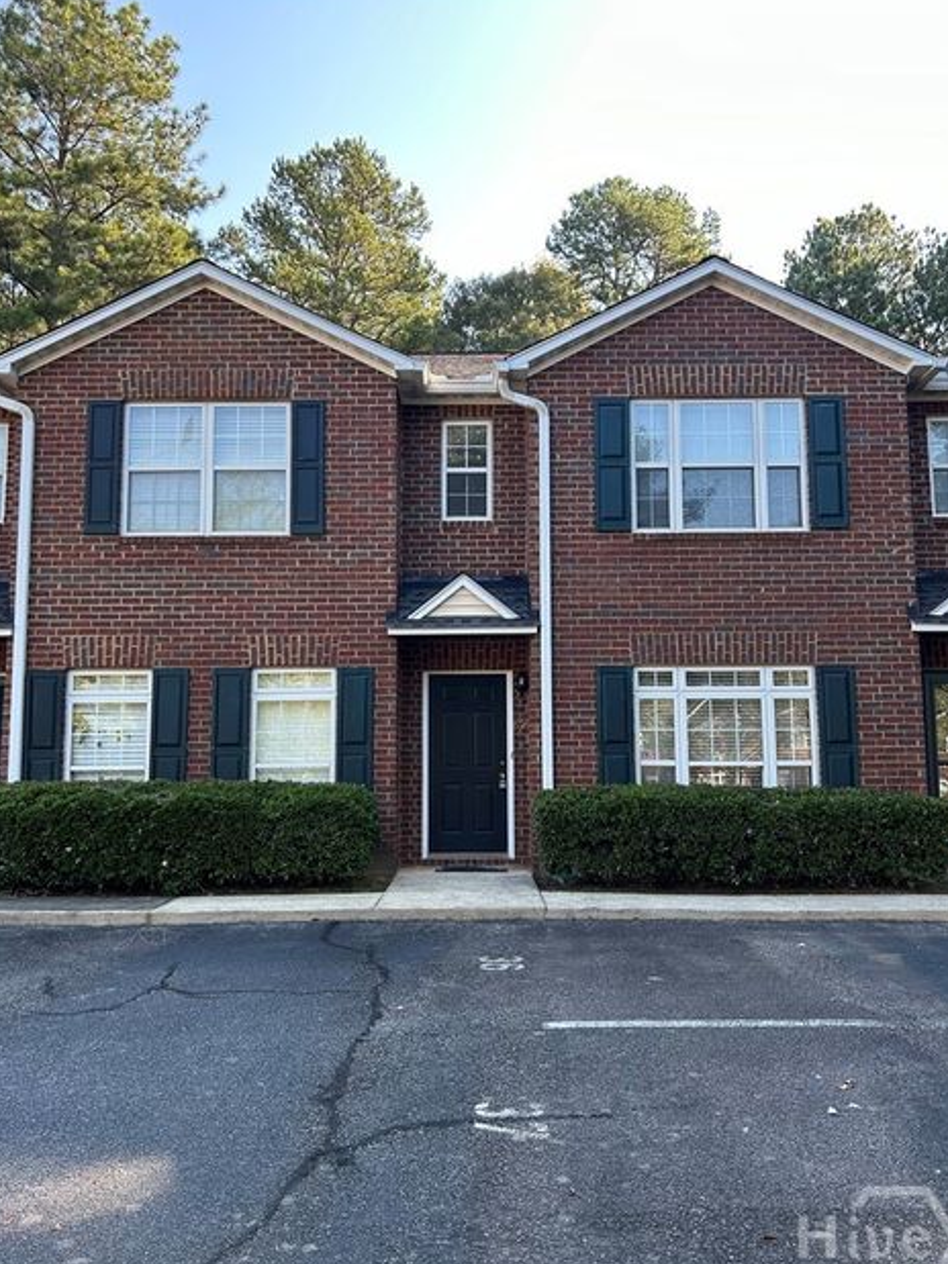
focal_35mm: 28
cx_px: 470
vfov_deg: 63.4
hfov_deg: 49.7
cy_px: 663
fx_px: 1023
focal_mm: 5.7
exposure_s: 1/355
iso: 50
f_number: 1.5
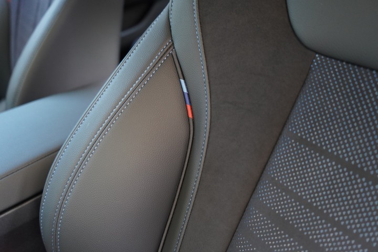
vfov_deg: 45.0
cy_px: 126
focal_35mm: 29
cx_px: 189
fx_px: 304
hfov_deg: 63.7
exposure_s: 1/60
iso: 2500
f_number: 3.5
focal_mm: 29
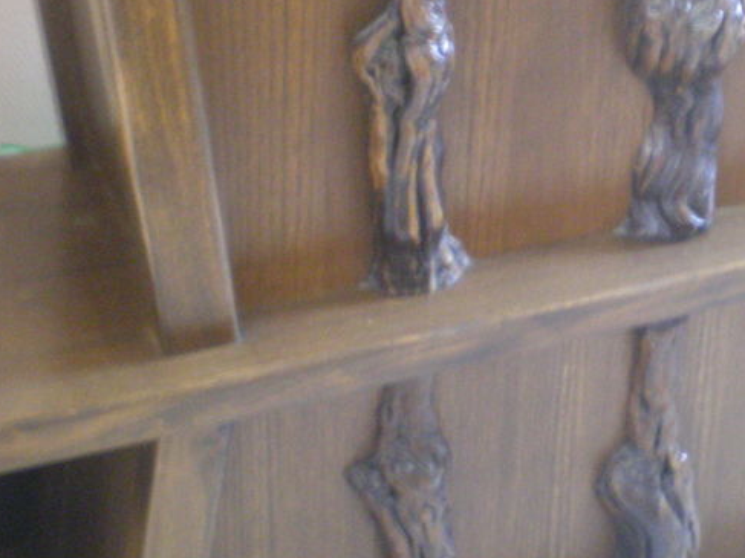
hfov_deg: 24.7
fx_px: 1678
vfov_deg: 18.5
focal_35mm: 78
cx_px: 583
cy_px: 44
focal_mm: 6.3
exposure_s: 1/5
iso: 400
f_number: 3.1
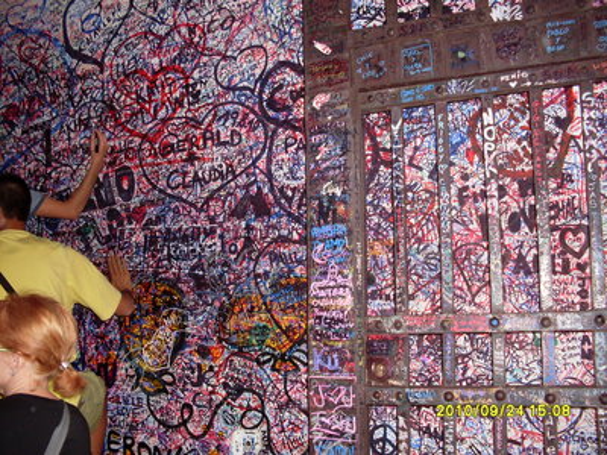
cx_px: 304
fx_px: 666
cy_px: 228
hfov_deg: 49.0
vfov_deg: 37.7
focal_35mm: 38
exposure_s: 1/45
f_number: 2.8
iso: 160
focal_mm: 6.3
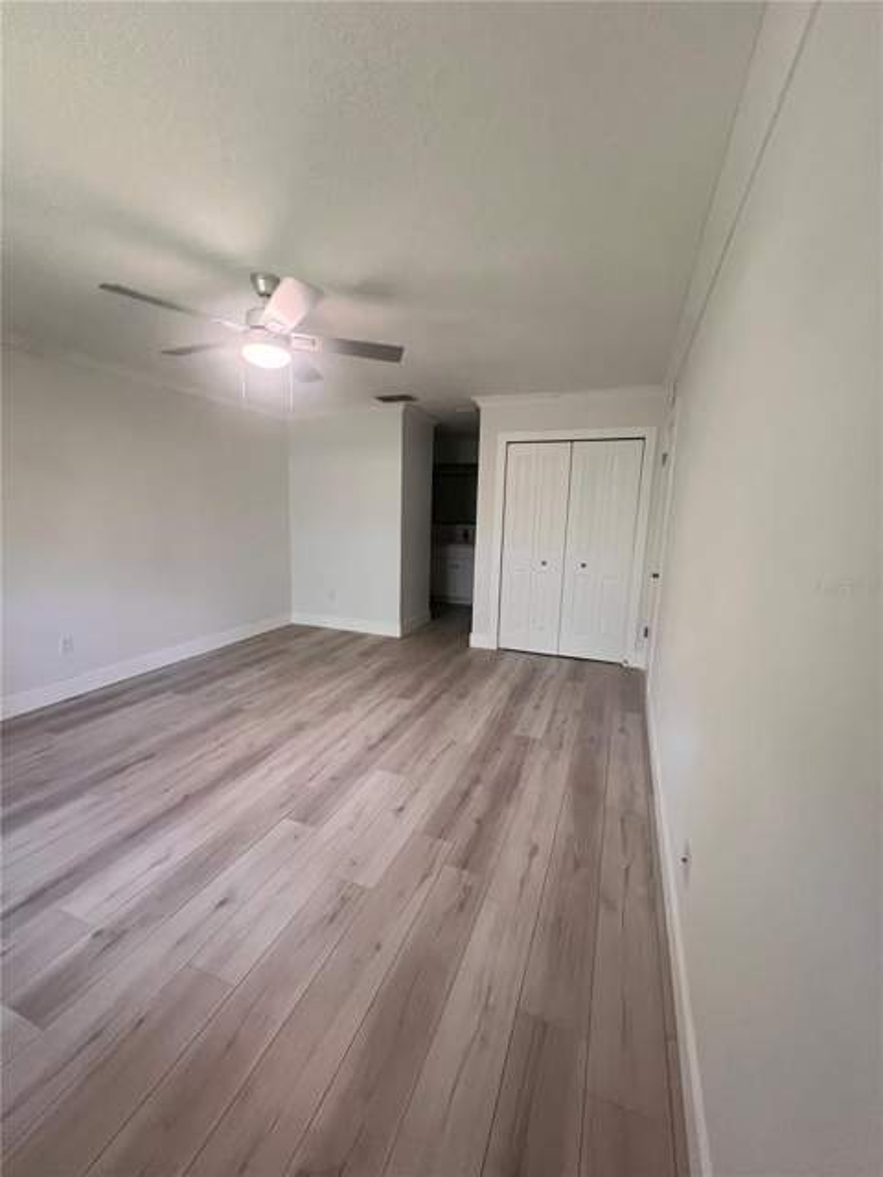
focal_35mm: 13
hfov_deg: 89.9
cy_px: 588
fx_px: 442
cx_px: 442
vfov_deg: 106.2
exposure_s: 1/60
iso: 320
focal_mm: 1.57
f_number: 1.8
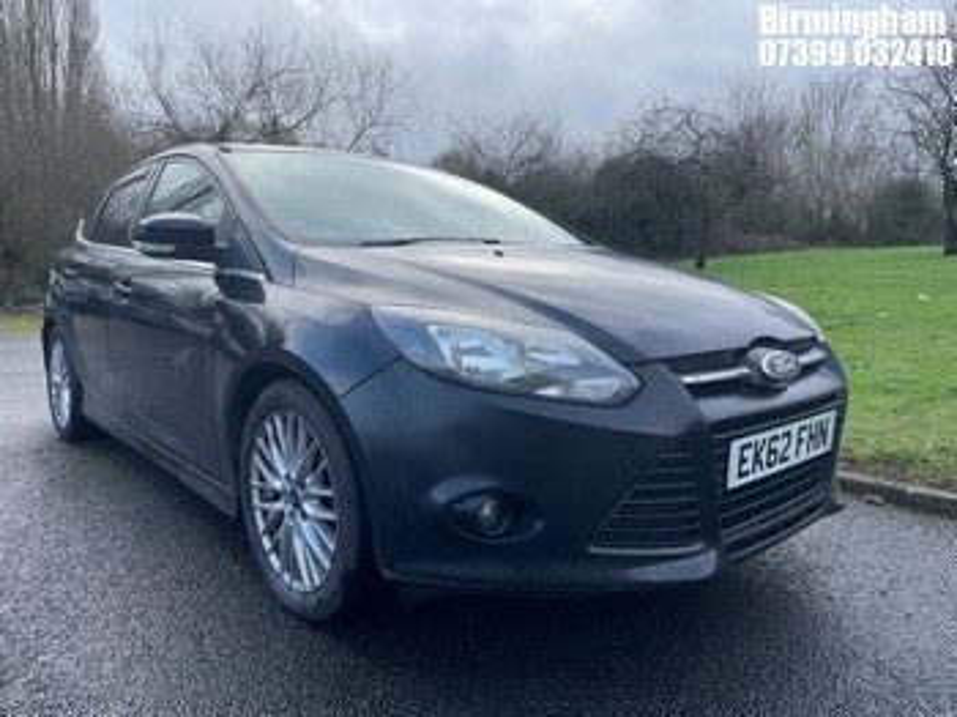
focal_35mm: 26
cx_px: 478
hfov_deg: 67.3
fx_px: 718
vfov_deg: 53.0
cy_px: 358
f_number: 1.6
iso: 32
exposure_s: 1/1221
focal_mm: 4.2
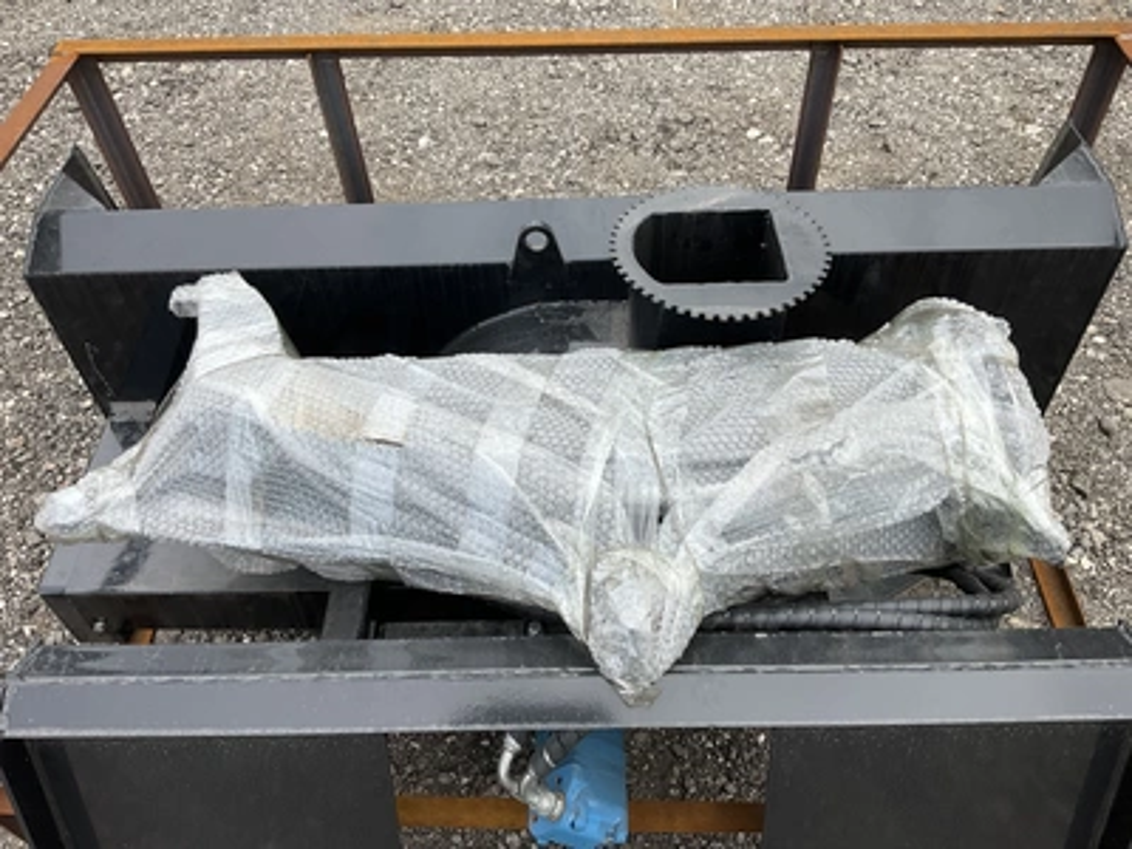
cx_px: 566
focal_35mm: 29
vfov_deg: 48.2
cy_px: 424
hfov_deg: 61.7
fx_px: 948
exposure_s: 1/495
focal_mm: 3
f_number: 1.8
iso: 25
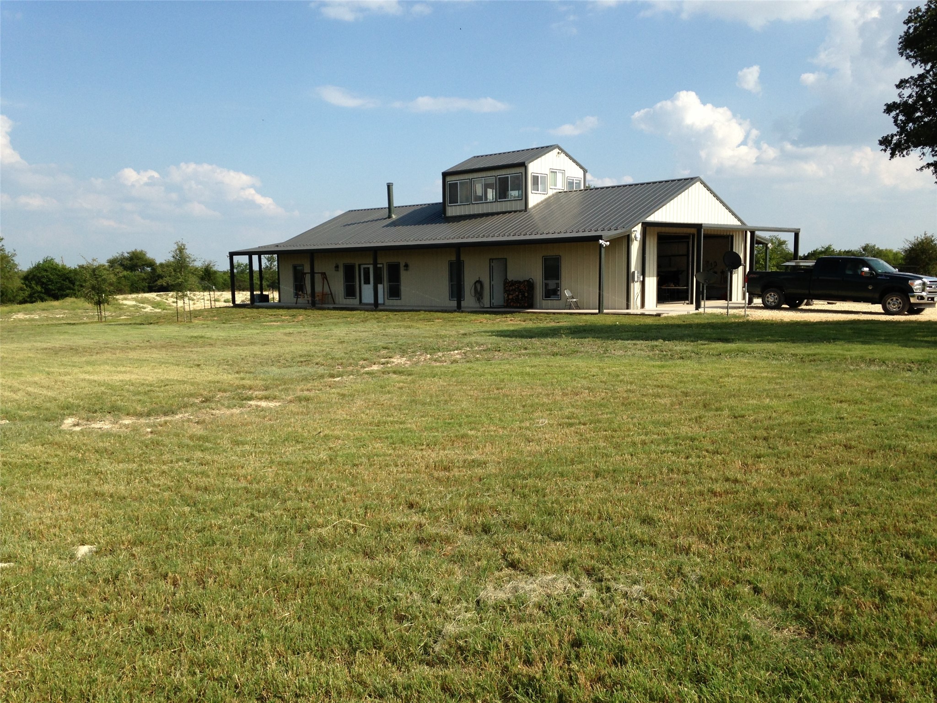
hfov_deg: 55.4
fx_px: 893
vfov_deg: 42.9
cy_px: 352
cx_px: 468
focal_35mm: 33
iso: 50
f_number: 2.4
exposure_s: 1/1538
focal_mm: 4.13
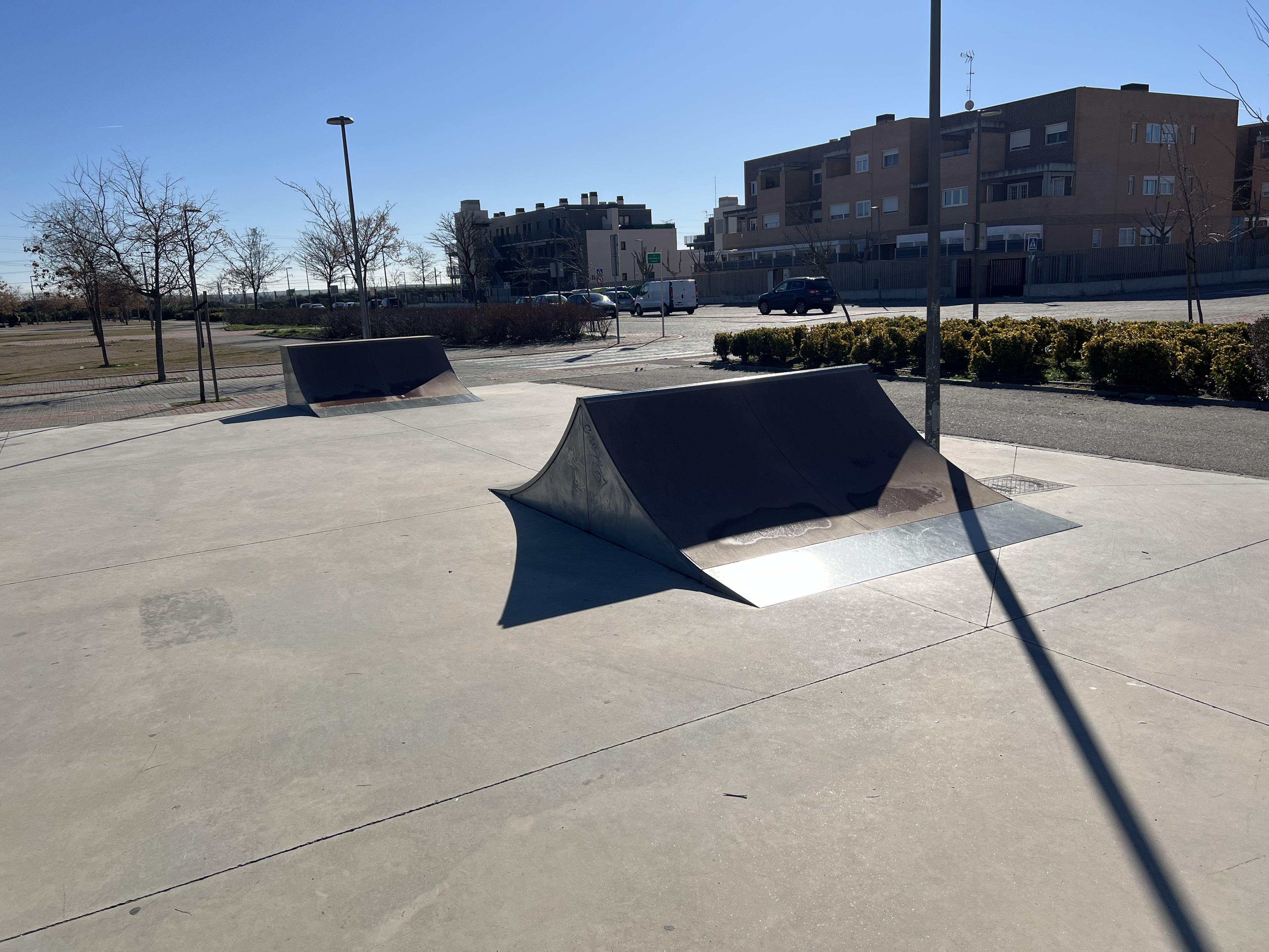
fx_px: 953
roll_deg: +4.6
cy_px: 476
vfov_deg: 53.1
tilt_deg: -10.3
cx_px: 634
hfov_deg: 67.3
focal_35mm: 26
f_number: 1.5
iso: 50
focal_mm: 5.7
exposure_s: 1/9434
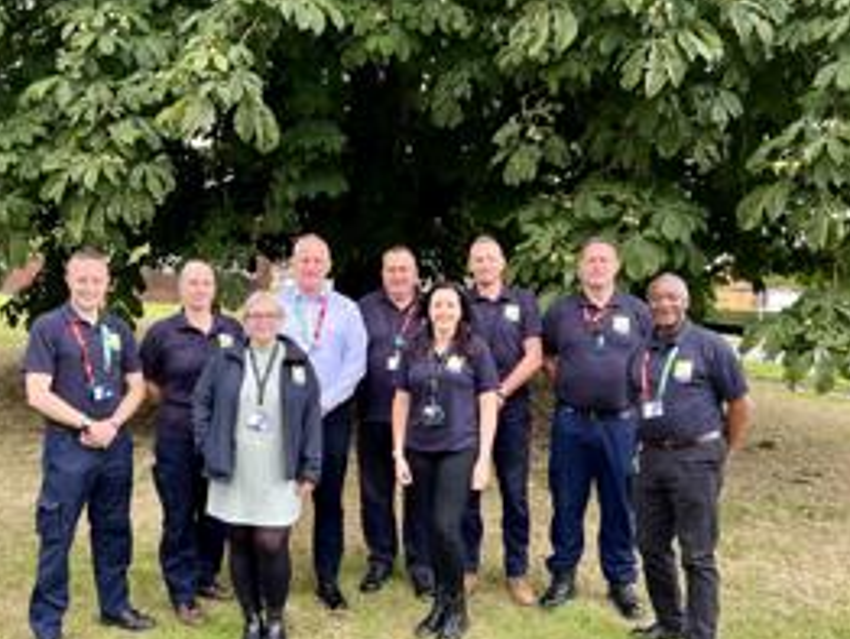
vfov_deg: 41.8
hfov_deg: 53.8
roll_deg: -1.4
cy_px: 349
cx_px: 378
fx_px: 836
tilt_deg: -2.7
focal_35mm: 34
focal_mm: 5.7
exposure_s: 1/448
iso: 50
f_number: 1.5
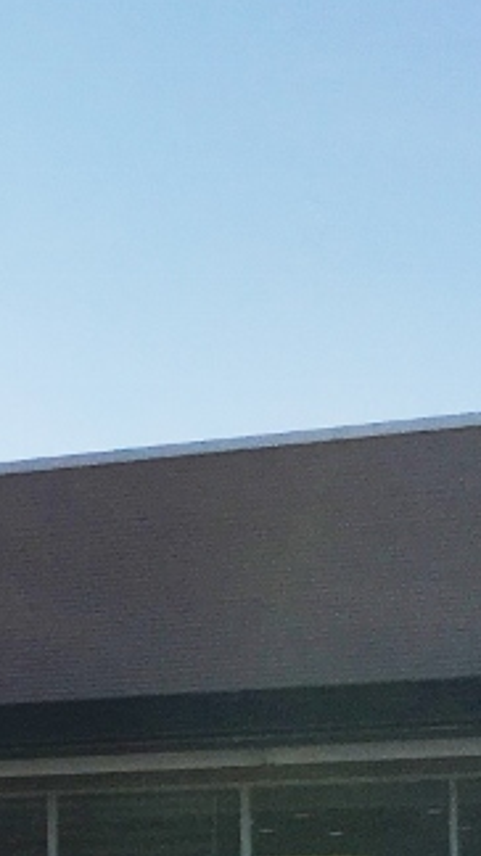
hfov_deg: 7.8
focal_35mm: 125
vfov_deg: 16.7
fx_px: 2837
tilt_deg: +1.7
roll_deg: -0.3
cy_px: 901
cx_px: -1152
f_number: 2.2
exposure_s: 1/3205
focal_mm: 4.15
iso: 25
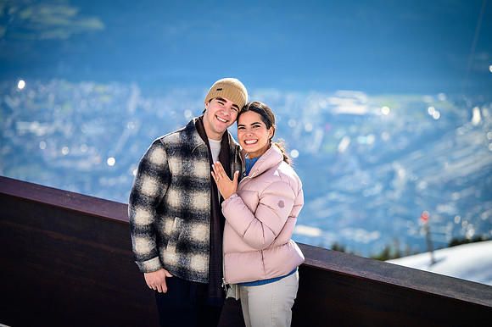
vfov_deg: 12.4
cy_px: 164
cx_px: 246
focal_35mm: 110
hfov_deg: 18.6
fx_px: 1502
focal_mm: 110
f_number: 3.2
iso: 100
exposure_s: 1/1250
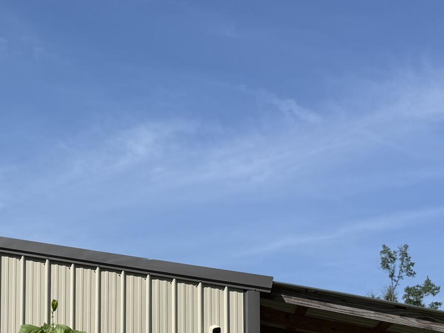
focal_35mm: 80
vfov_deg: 18.0
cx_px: 55
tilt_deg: +7.7
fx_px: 1026
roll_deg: -0.1
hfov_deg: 23.8
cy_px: 338
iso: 80
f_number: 1.78
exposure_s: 1/6711
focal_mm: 6.76
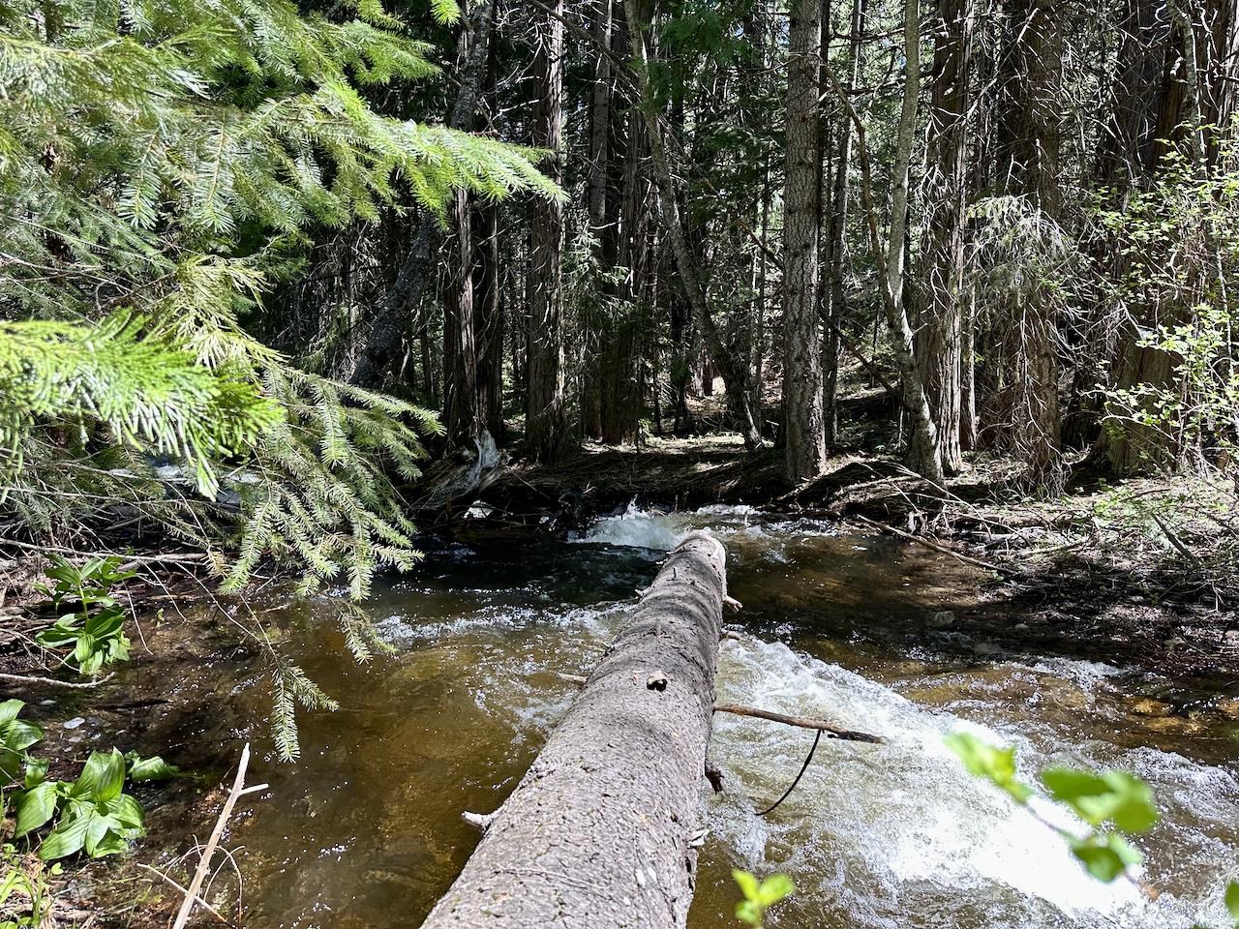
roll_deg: -1.6
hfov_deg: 71.6
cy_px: 464
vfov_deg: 56.8
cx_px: 620
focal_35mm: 24
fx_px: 859
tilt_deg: -5.8
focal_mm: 6.86
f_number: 1.78
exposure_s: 1/379
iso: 80
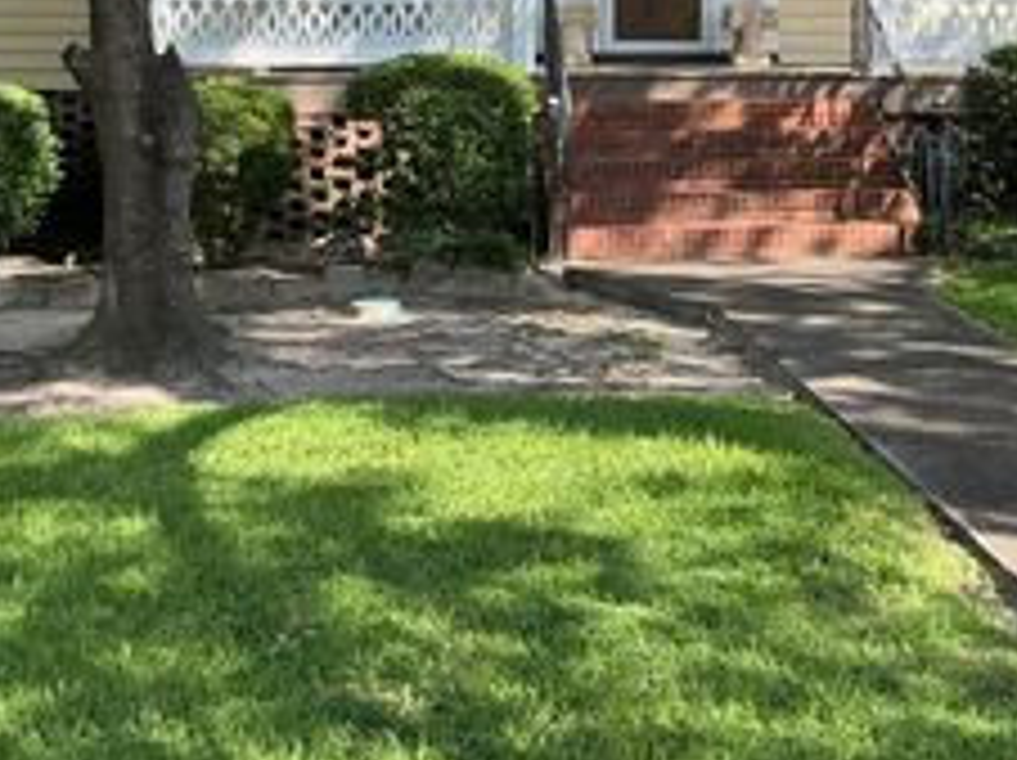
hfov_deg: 31.1
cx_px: 644
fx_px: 1820
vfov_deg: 22.3
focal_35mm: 62
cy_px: -74
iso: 25
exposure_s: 1/461
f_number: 1.8
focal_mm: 3
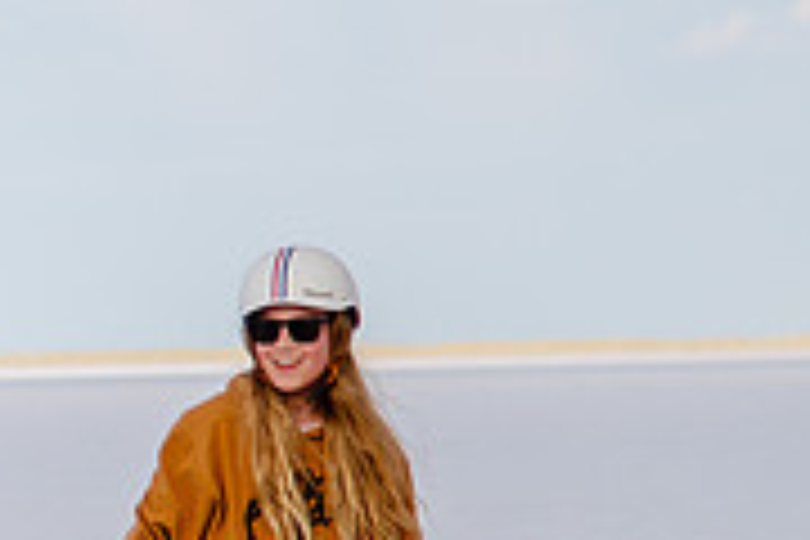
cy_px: 389
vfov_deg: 2.7
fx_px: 11497
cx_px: -650
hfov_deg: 4.0
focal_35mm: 511
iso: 200
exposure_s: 1/4000
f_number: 4
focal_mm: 92
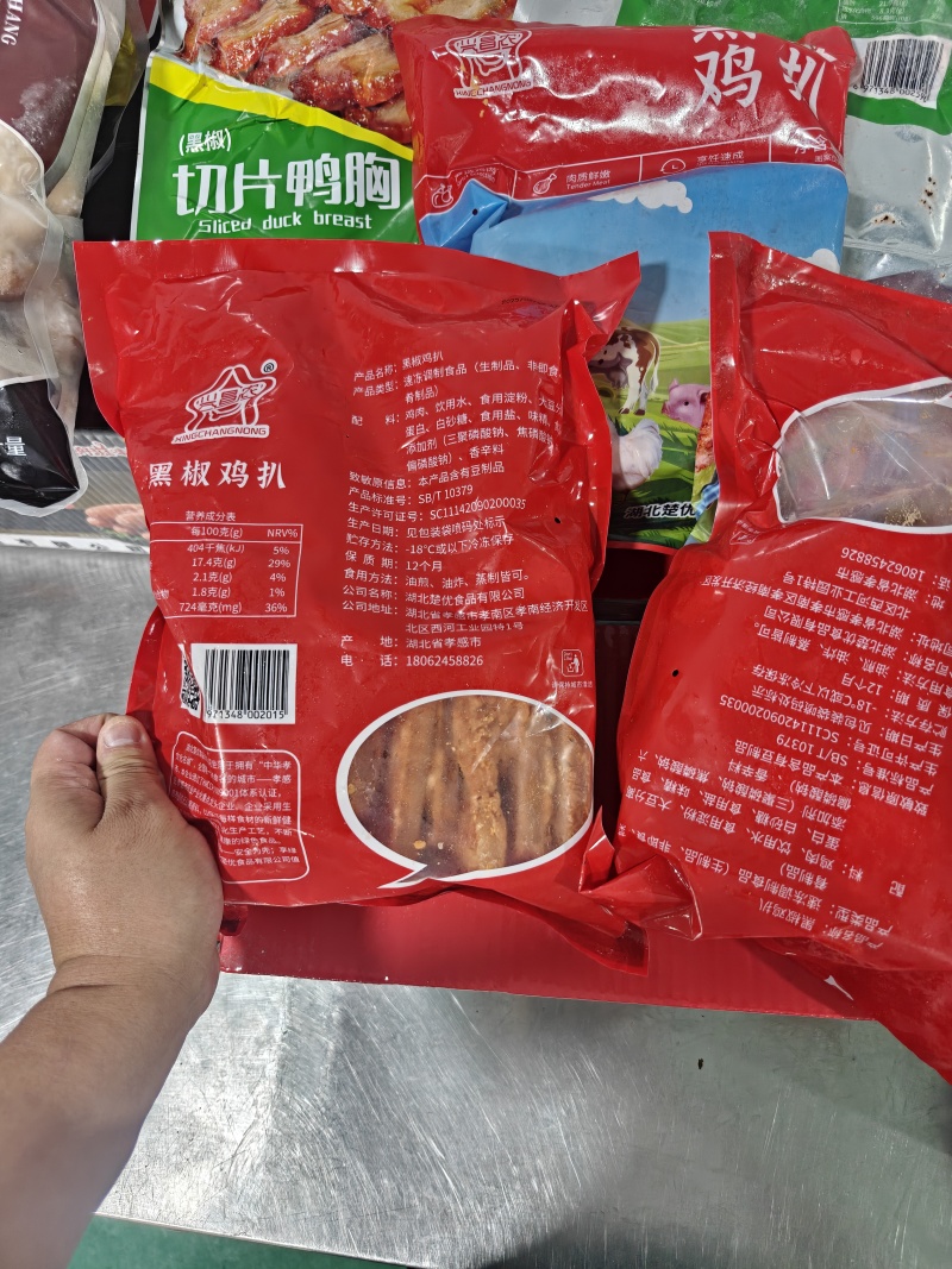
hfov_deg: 58.9
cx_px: 476
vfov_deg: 73.9
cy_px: 634
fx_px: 844
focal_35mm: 23
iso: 1250
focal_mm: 6.06
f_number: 1.6
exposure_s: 1/59
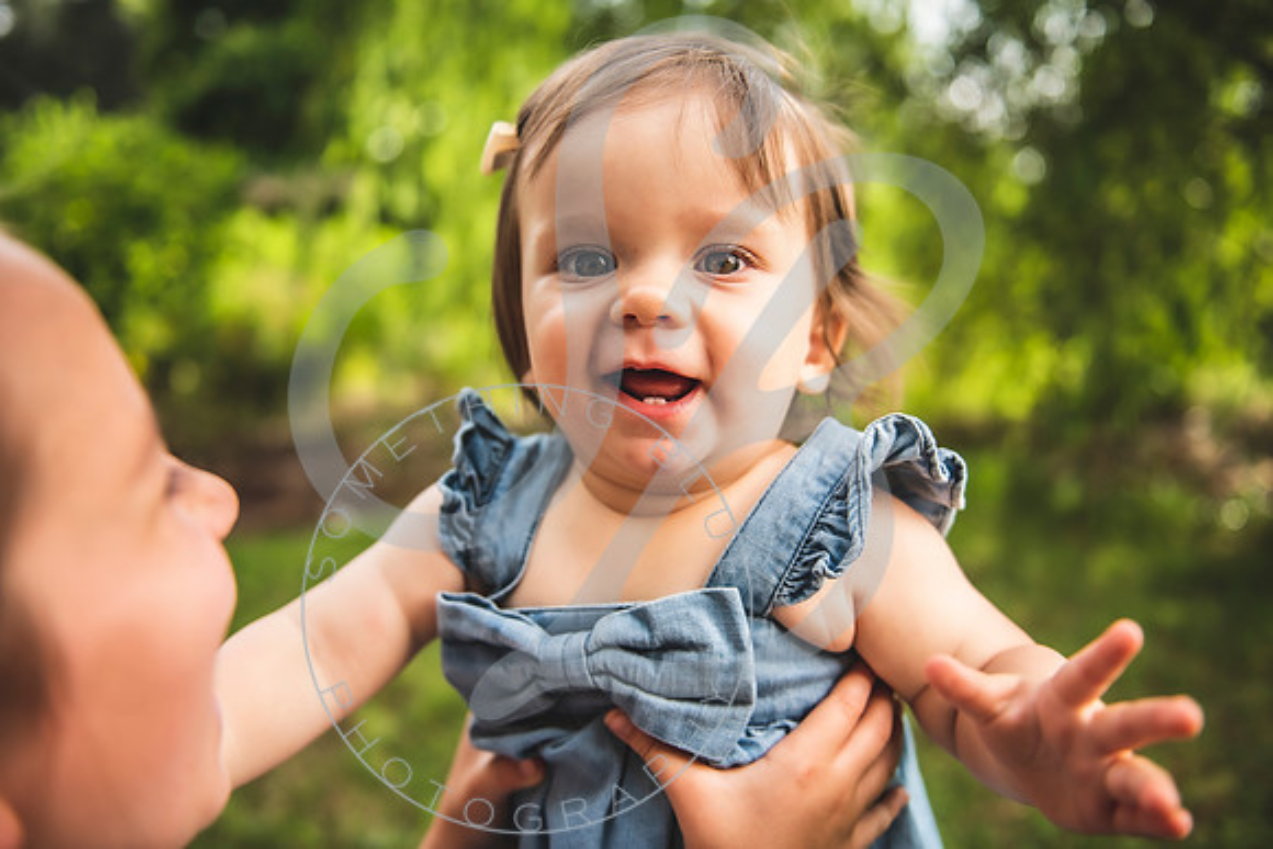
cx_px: 636
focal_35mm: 32
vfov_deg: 41.1
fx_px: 1132
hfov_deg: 58.7
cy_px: 424
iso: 100
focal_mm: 32
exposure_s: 1/400
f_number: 2.8
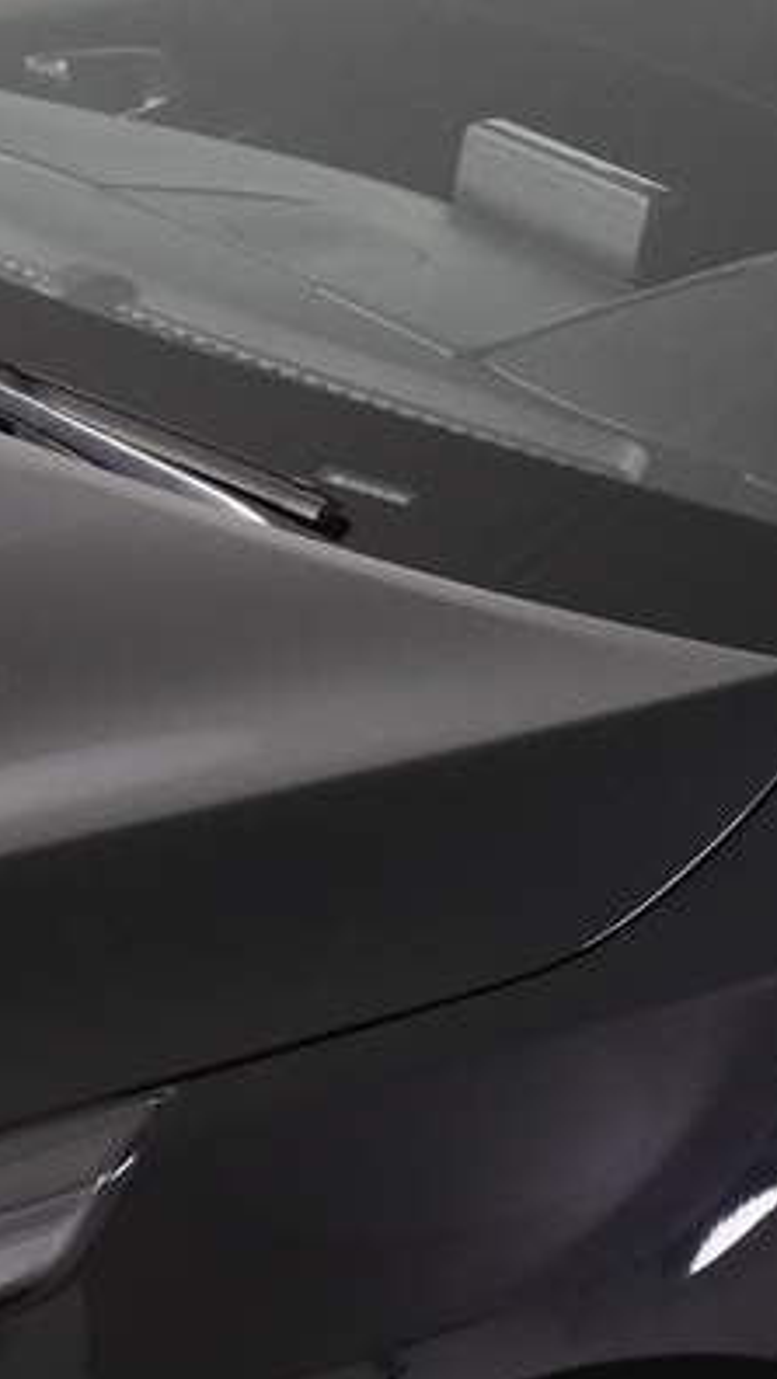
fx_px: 7246
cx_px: 662
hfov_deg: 6.1
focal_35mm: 198
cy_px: 693
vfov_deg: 10.9
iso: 1600
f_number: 4.5
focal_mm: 26
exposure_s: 1/80
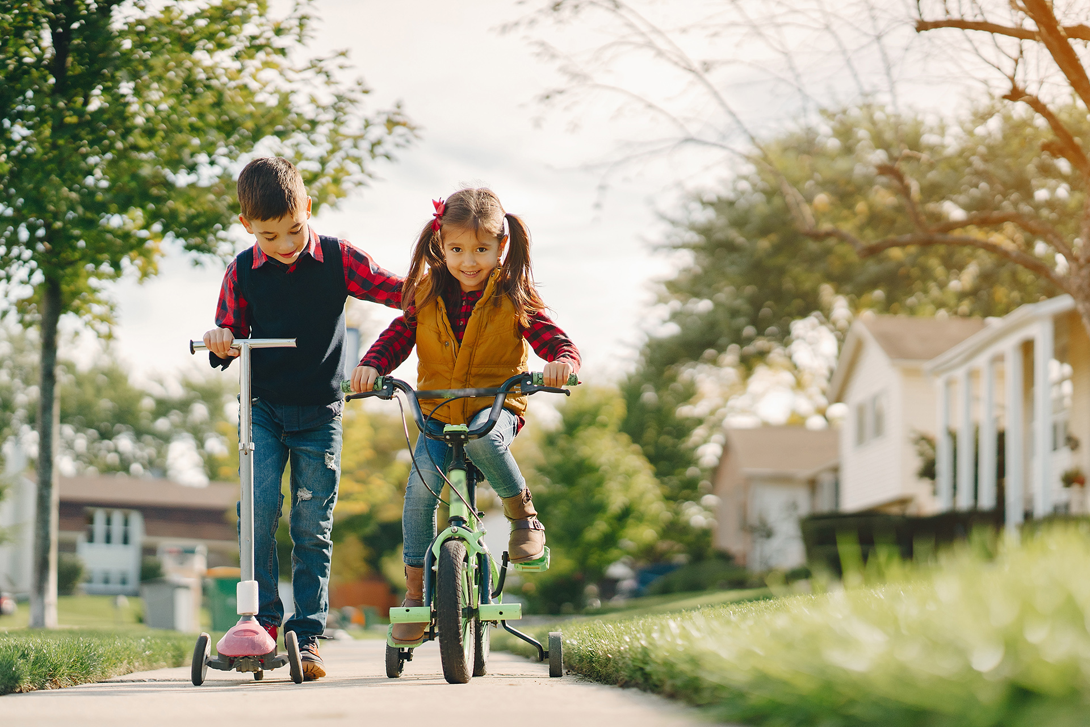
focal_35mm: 85
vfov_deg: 16.1
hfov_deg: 23.9
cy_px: 364
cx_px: 545
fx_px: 2573
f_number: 2.2
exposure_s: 1/8000
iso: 500
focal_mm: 85
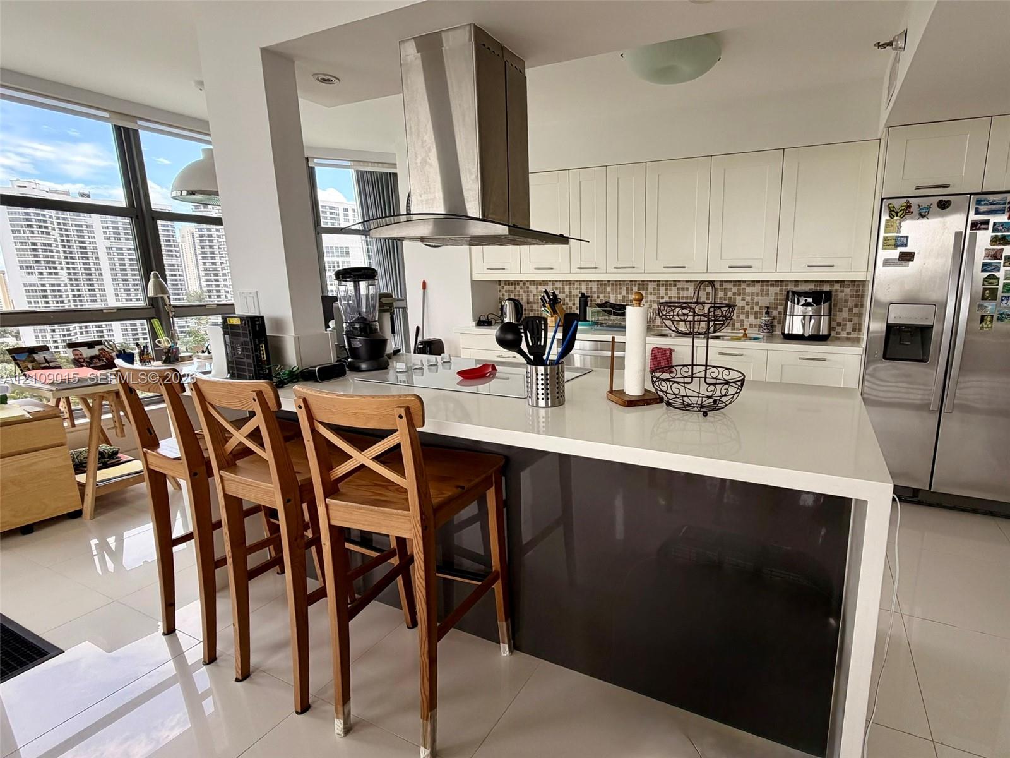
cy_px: 379
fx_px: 408
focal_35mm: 14
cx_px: 505
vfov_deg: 85.7
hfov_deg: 102.1
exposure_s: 1/121
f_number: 2.2
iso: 64
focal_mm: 2.22
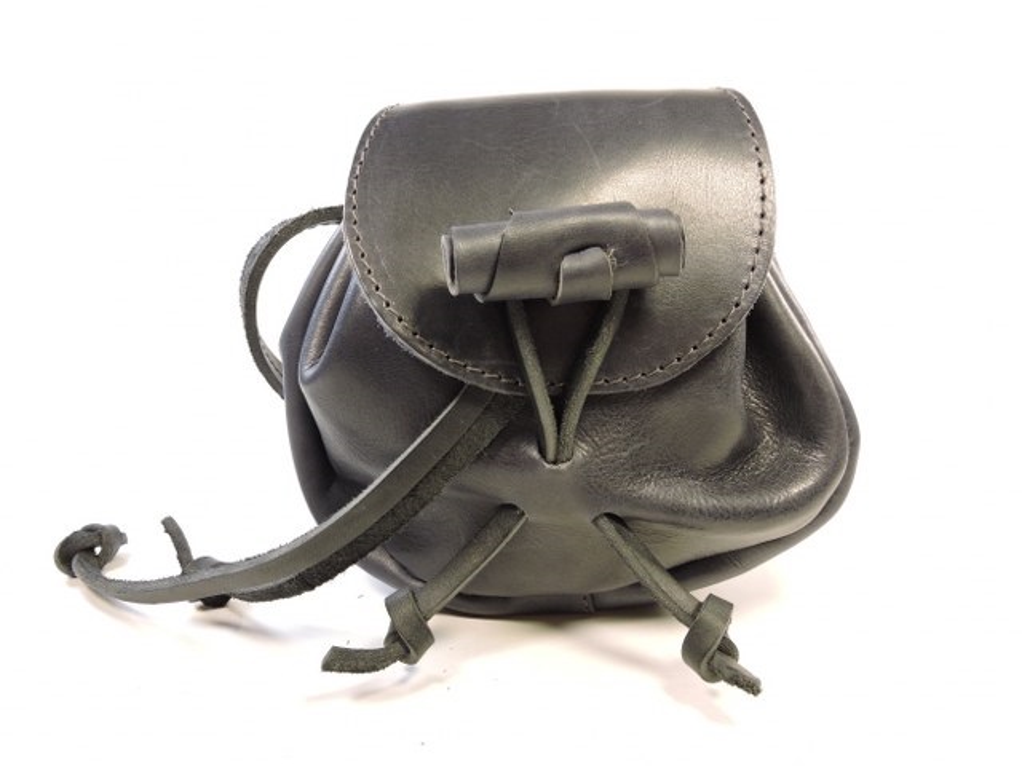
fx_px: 709
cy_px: 383
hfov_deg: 71.6
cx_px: 511
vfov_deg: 56.8
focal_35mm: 24
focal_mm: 4.3
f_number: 3.3
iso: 100
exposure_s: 1/80
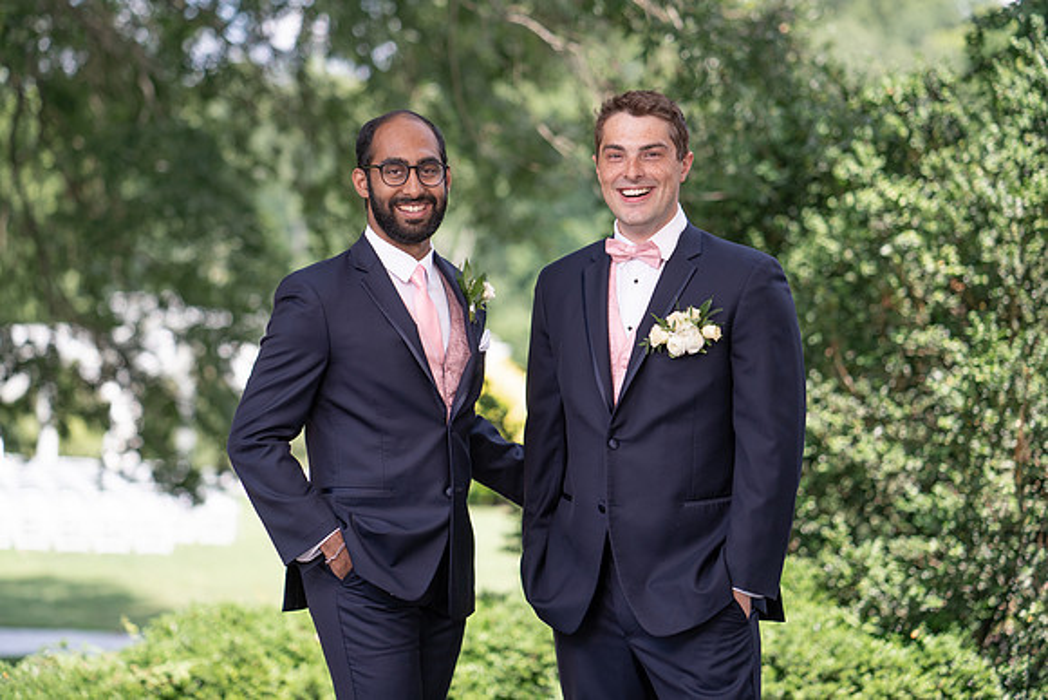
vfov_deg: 15.0
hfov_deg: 22.4
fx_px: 2648
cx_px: 492
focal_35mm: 91
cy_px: 331
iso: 100
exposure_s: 1/1000
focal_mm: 85
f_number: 2.2
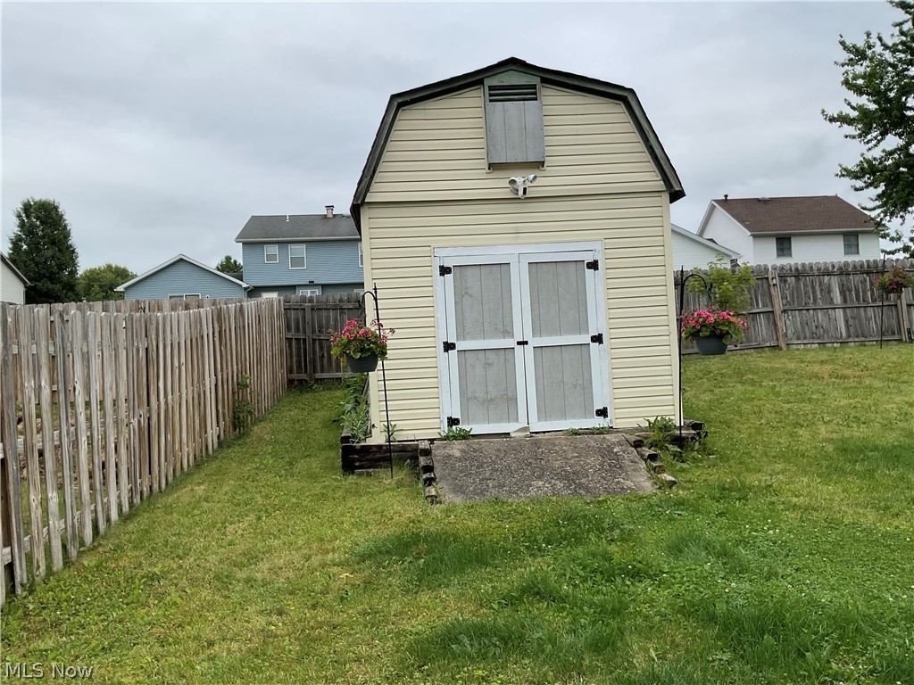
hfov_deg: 61.7
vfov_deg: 48.2
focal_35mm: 29
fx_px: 766
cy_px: 342
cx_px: 457
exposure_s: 1/1221
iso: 16
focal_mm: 3
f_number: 1.8
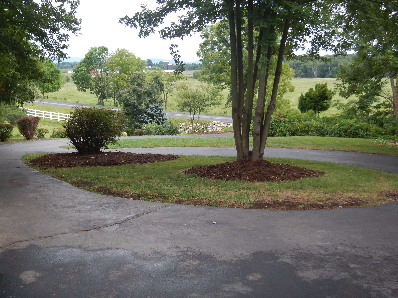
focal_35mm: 43
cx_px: 199
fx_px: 494
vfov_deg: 33.6
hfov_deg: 43.9
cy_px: 149
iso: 125
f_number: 4
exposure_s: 1/80
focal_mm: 7.7
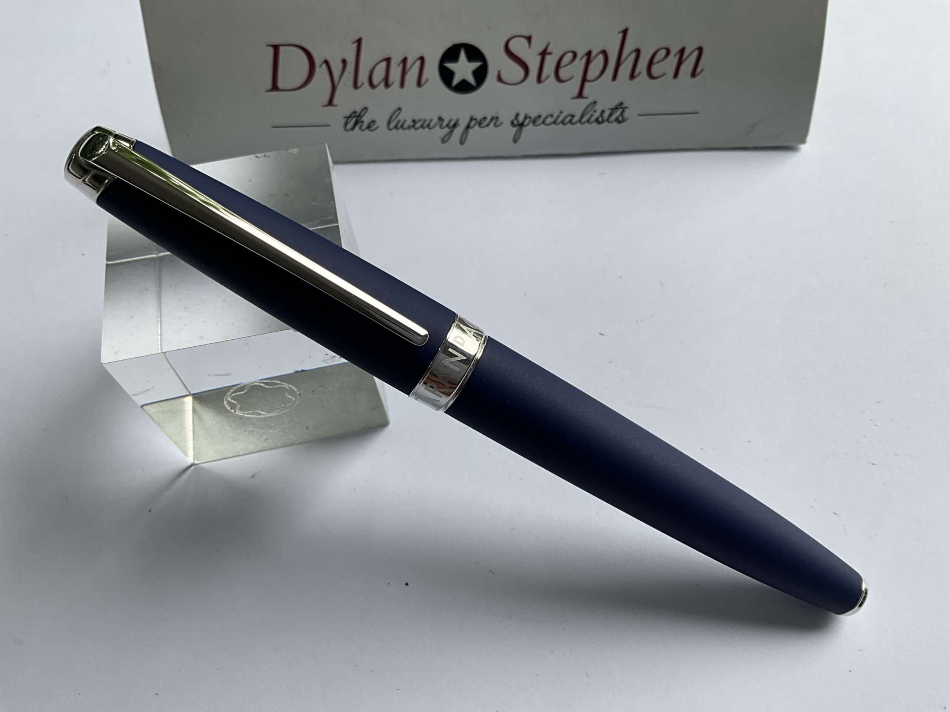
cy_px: 356
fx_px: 796
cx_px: 475
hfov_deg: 61.7
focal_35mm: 29
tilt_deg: -59.7
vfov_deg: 48.2
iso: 20
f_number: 1.8
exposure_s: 1/143
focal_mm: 3
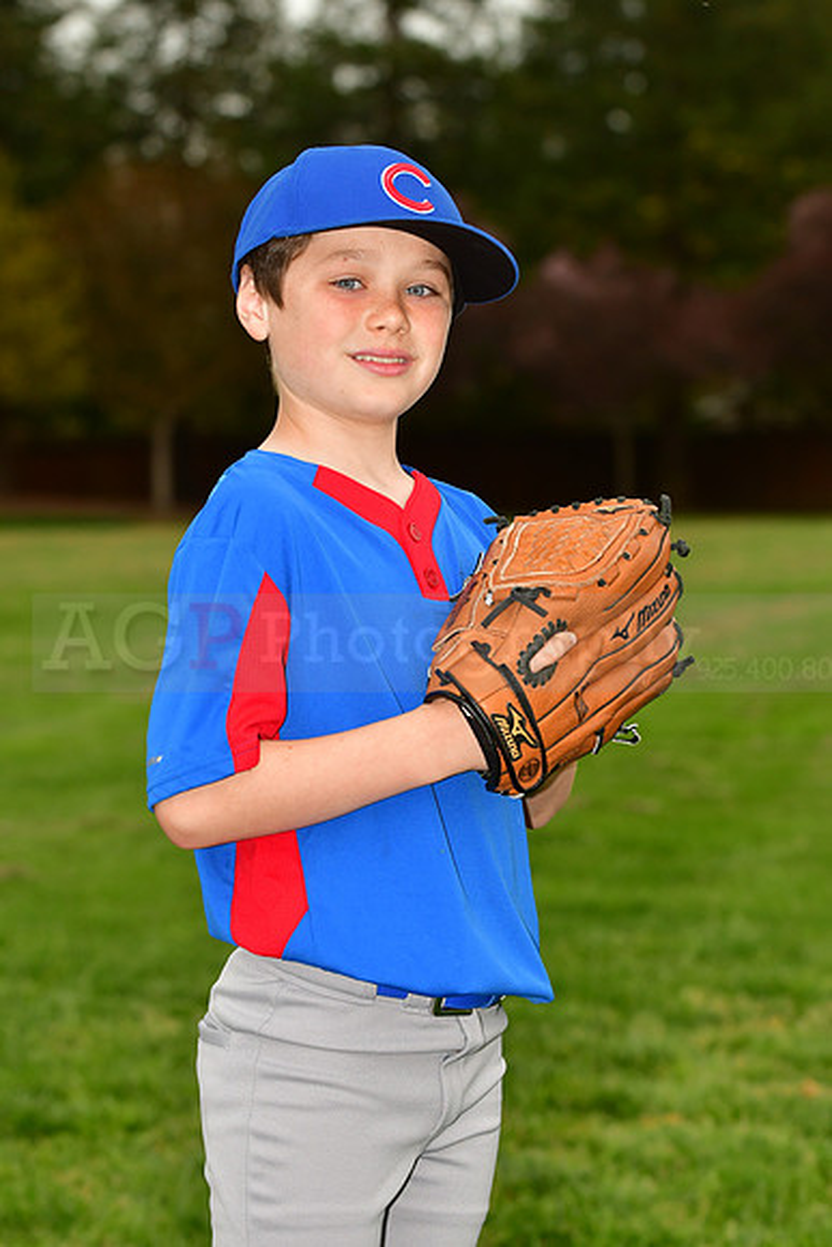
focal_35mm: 142
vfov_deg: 14.4
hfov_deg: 9.6
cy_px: 624
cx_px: 416
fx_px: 4937
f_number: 5
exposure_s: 1/1000
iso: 400
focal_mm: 95
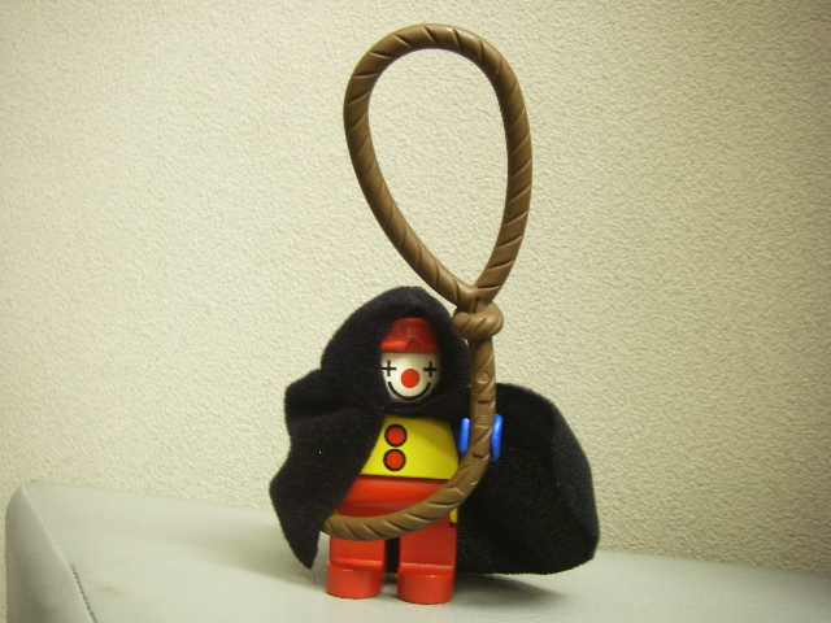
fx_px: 912
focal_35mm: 38
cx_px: 416
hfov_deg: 49.0
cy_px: 312
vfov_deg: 37.7
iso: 250
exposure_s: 1/4
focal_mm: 6.3
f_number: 3.3
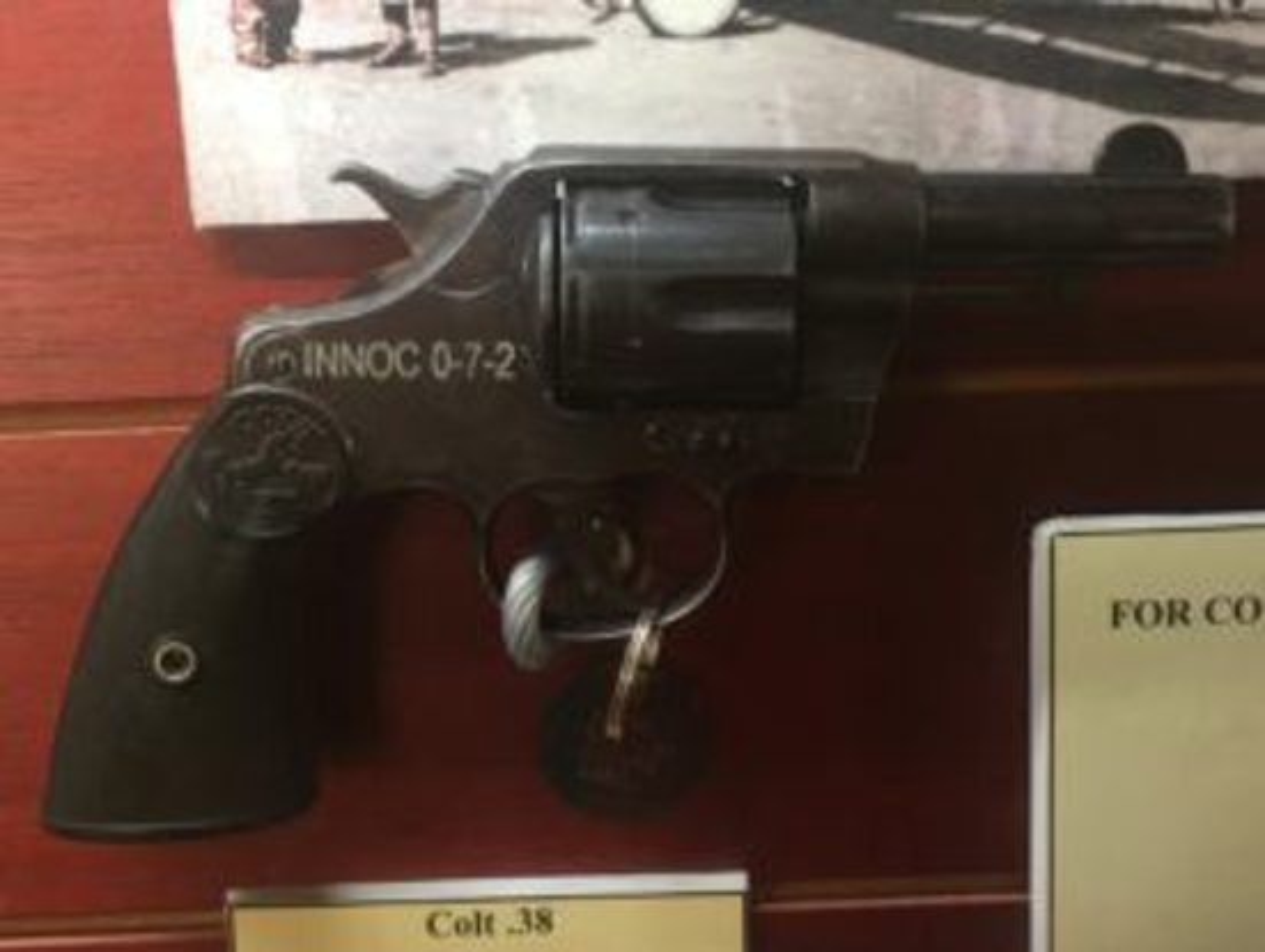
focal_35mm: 29
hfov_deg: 61.6
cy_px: 476
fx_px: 1061
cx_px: 632
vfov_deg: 48.3
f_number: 2.2
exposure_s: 1/33
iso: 125
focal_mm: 4.15
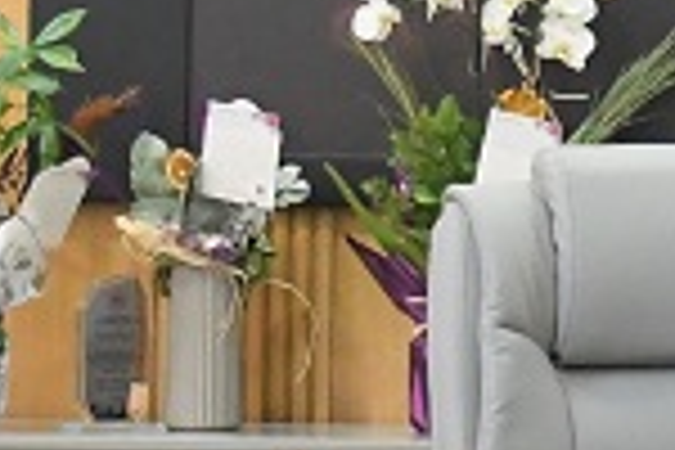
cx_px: 819
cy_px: 126
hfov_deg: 7.9
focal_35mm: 259
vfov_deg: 5.3
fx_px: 4856
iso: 3200
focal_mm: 23
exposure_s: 1/100
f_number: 3.8
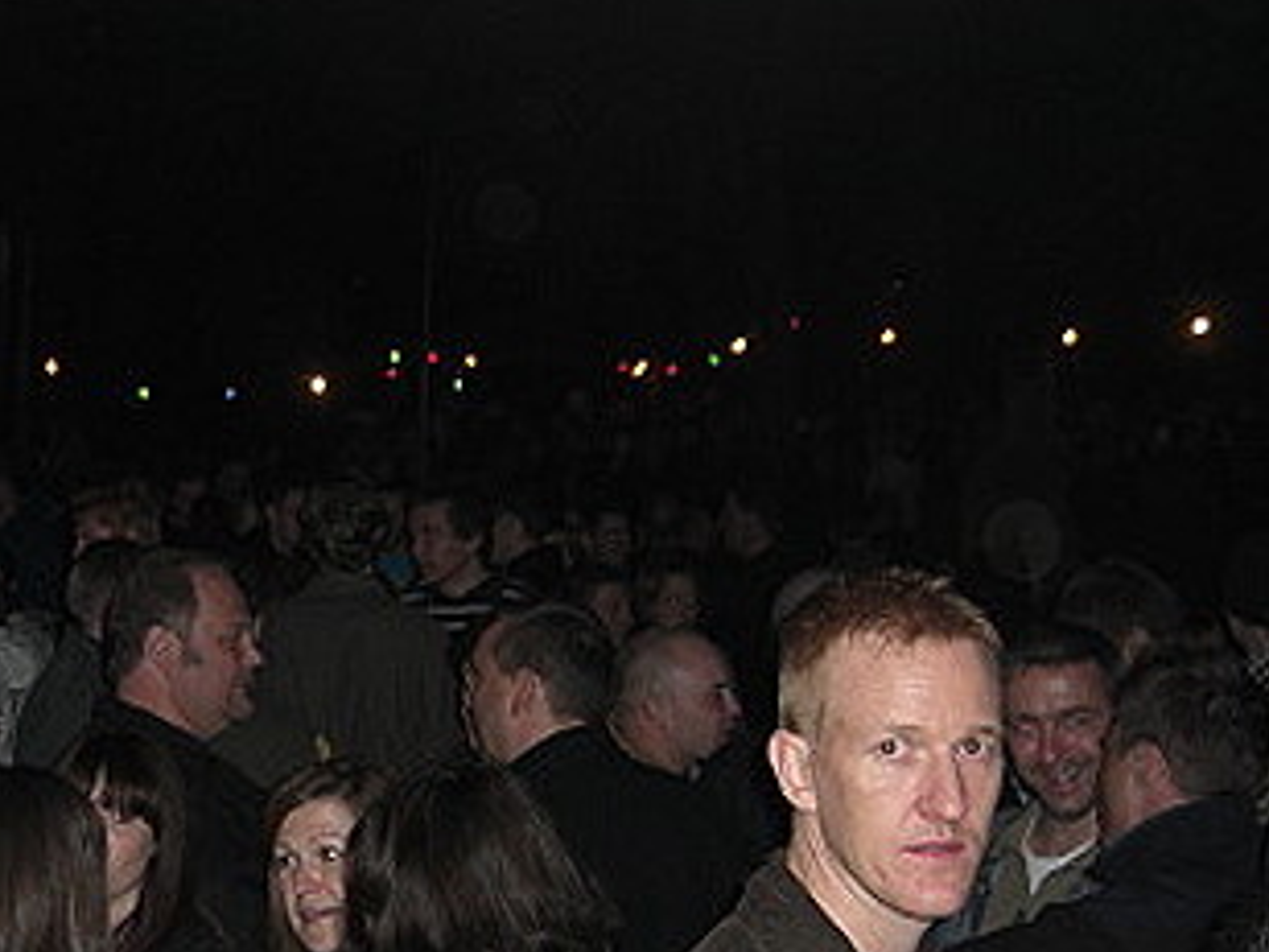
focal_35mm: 66
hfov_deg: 28.6
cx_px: 204
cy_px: 600
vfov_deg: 22.2
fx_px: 2420
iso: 200
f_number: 2.8
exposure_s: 1/60
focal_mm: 7.9
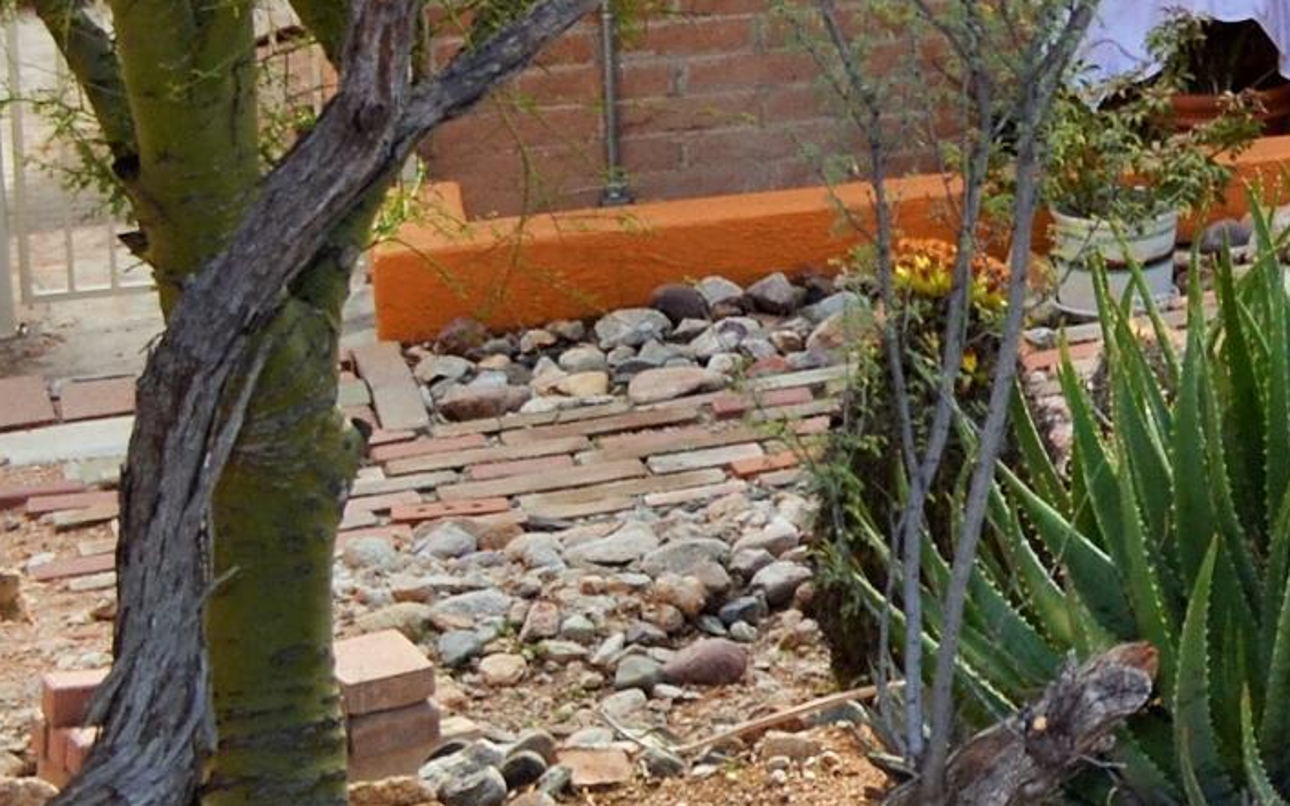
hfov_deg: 13.5
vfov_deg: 9.7
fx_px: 4570
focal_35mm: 130
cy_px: -515
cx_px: 2648
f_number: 8
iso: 100
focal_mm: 20
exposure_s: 1/160
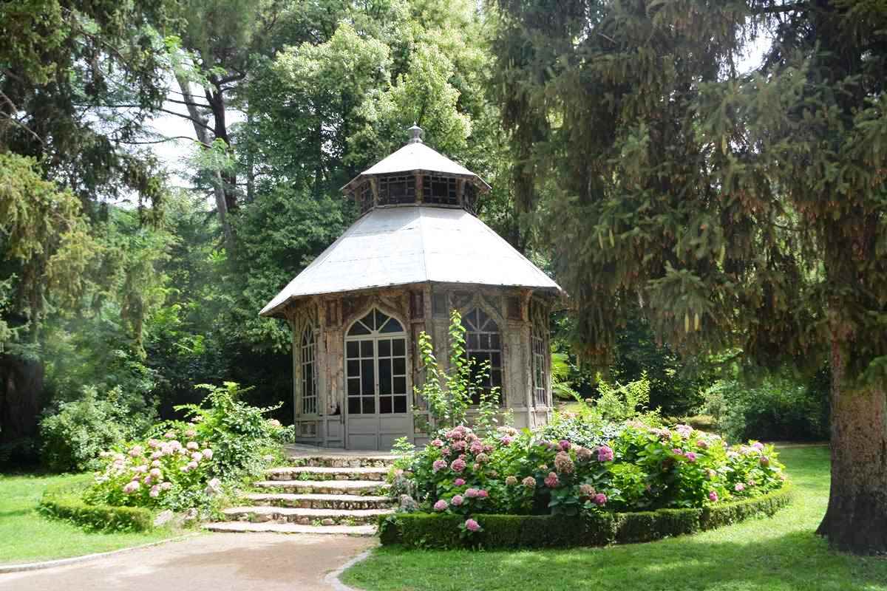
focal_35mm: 32
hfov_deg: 59.5
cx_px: 444
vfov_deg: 41.7
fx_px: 776
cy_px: 296
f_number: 7.1
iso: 100
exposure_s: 1/100
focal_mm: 21
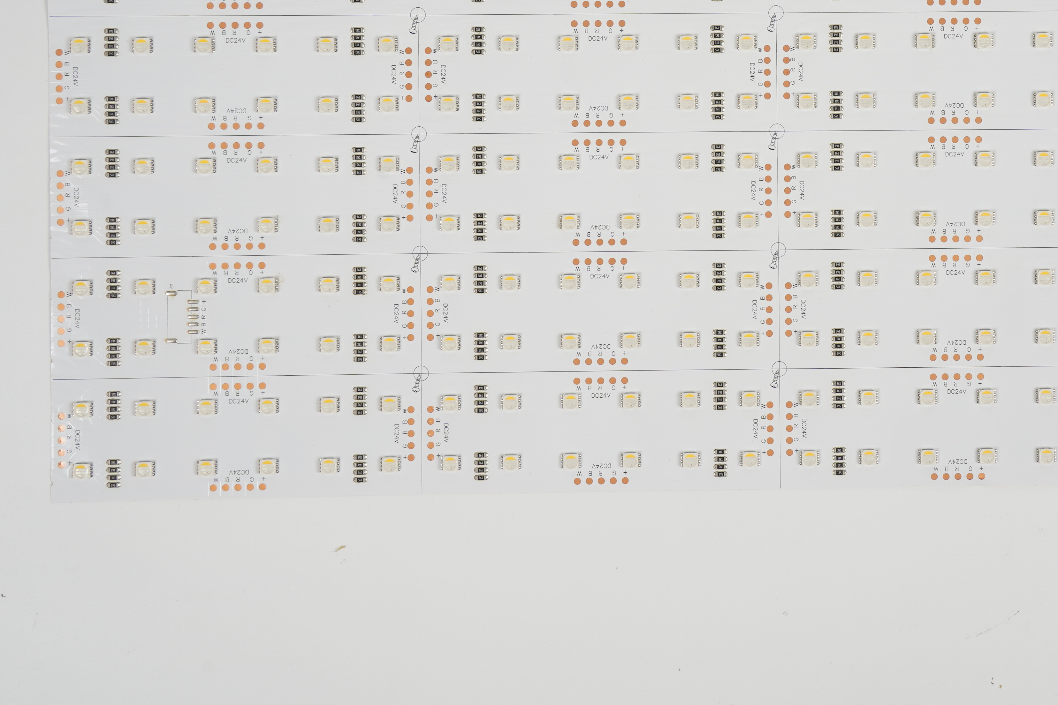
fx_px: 1969
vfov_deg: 20.1
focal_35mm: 67
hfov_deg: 29.7
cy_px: 125
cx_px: 773
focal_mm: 37
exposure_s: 1/125
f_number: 14
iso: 100
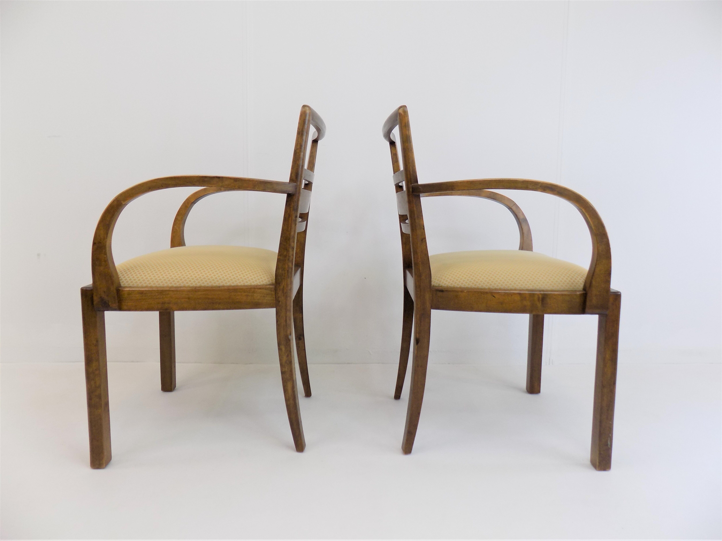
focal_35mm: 23
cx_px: 361
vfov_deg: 58.9
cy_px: 270
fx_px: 480
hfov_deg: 73.9
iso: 80
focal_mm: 4
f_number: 3.1
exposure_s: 1/60
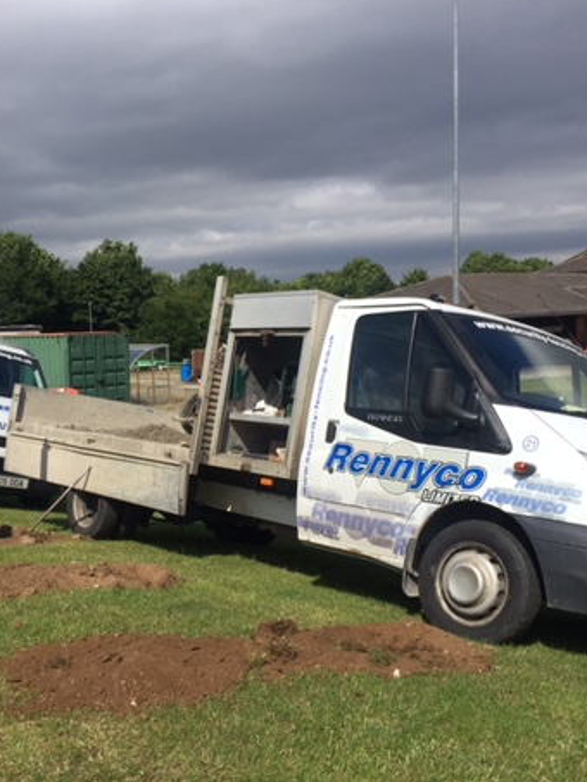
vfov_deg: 45.8
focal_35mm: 41
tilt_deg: -5.2
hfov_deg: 34.9
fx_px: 927
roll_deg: +1.8
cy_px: 402
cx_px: 209
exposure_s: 1/3049
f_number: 2.2
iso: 32
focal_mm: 4.15
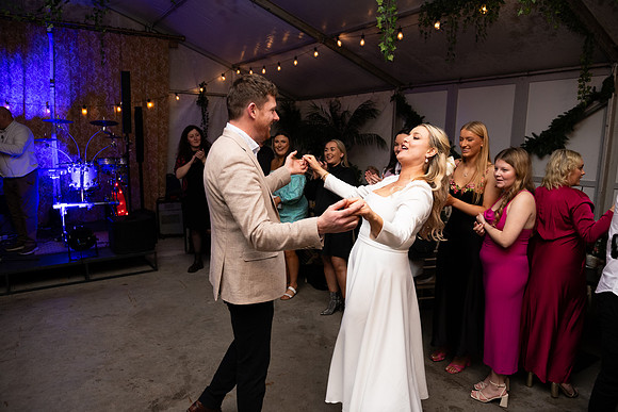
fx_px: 412
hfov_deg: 73.7
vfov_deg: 53.2
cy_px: 206
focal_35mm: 24
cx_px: 309
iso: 800
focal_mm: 24
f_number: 3.5
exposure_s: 1/160
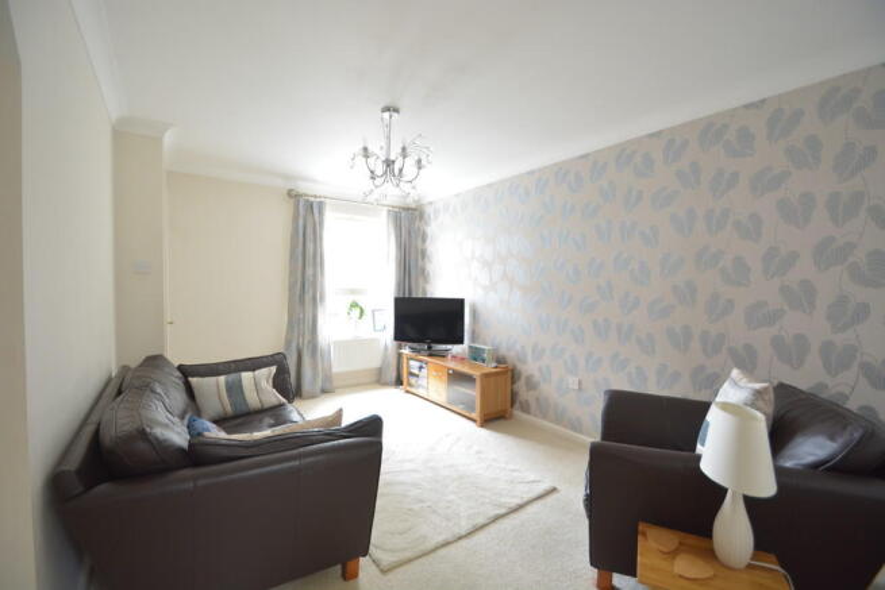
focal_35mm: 15
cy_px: 295
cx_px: 442
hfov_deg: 100.4
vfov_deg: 77.4
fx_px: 369
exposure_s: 1/30
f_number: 3.5
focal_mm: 10
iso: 800
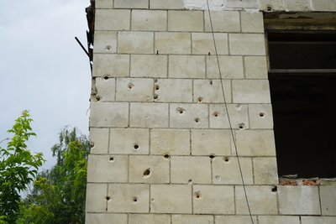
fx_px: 654
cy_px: 112
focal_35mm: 70
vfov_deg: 19.5
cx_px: 168
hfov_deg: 28.8
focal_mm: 70
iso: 100
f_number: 13
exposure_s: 1/100
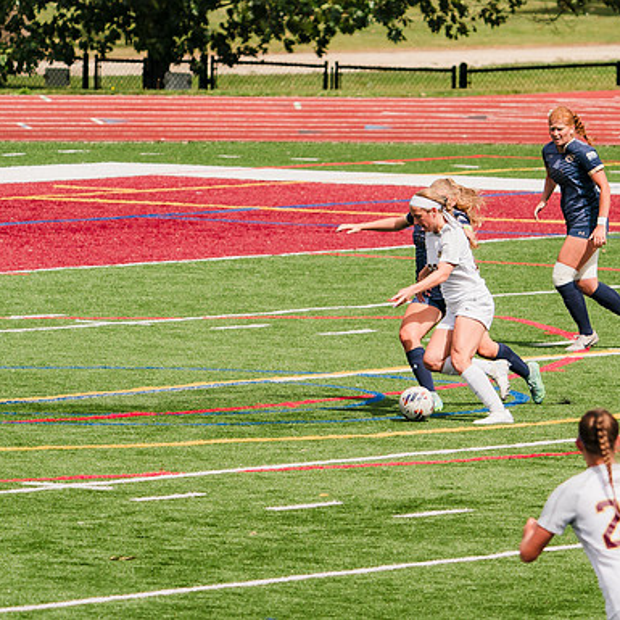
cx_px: 511
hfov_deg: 3.5
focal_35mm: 495
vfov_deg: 3.5
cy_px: 336
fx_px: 10031
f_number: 5.6
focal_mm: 257
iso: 200
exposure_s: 1/1600
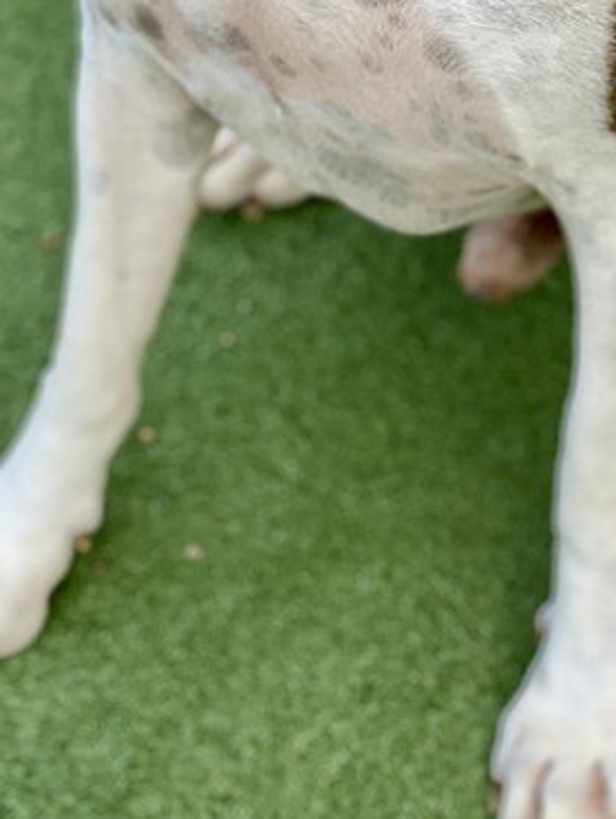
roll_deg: -0.5
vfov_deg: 13.7
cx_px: 439
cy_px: -157
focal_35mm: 140
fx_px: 3316
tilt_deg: -40.7
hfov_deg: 10.6
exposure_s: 1/271
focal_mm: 6
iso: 20
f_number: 2
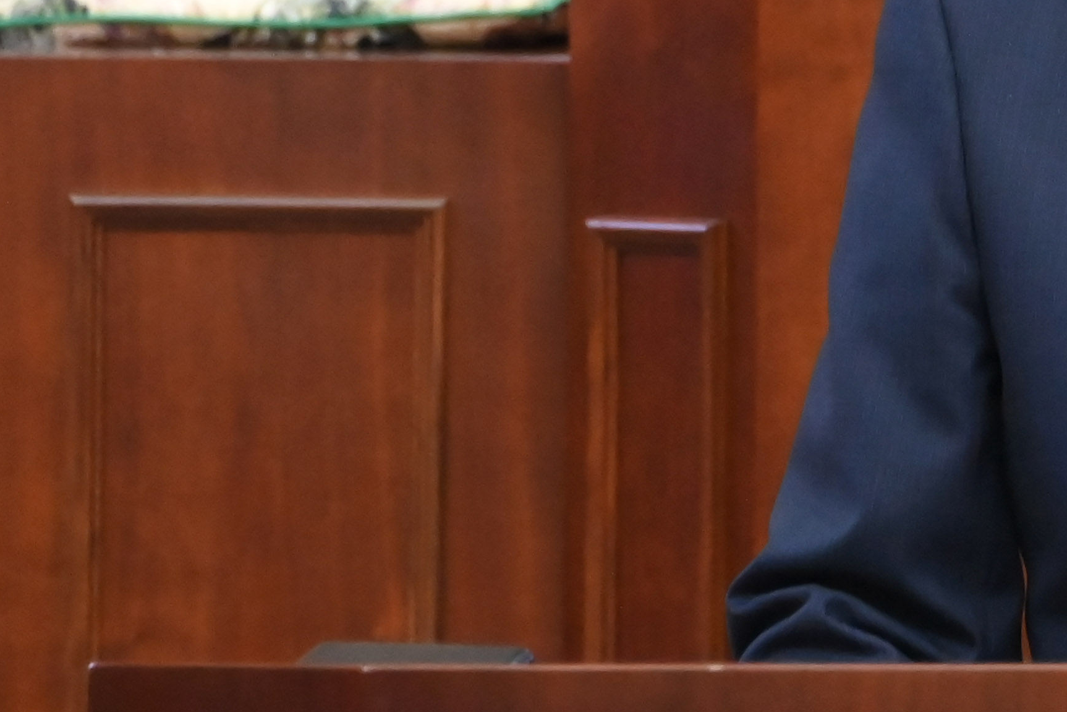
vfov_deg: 1.9
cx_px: 1398
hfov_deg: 2.8
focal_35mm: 742
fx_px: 21992
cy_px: 72
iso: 8000
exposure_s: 1/160
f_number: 5.6
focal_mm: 230
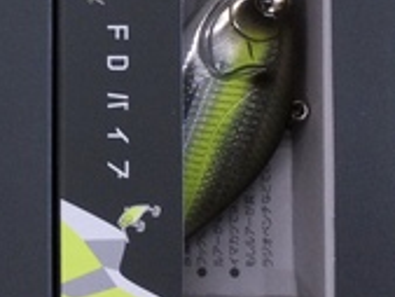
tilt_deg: -86.5
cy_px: 33
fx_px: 1256
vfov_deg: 13.4
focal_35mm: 110
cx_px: -103
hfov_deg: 16.9
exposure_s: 1/40
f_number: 2.4
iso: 25
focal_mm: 3.3
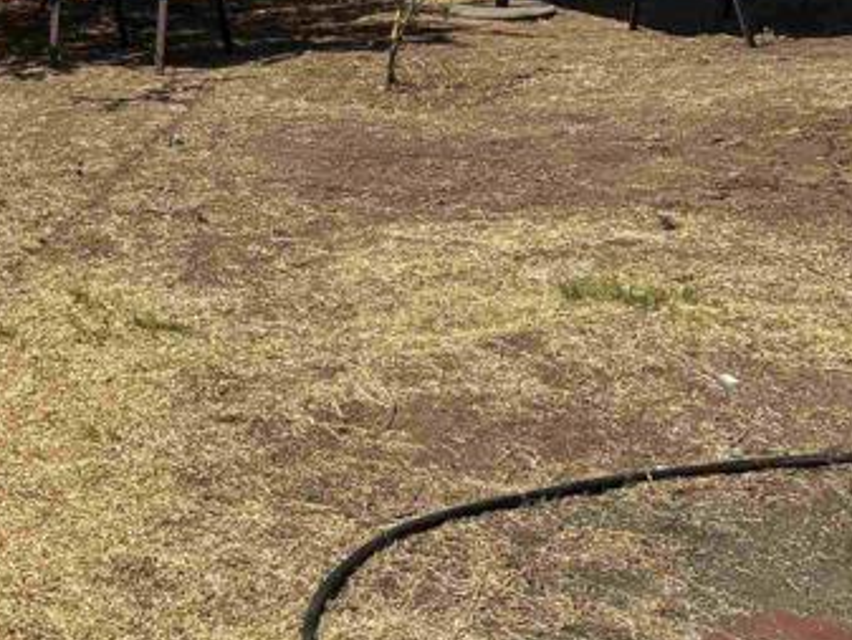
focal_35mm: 79
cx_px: -276
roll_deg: +3.0
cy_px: 83
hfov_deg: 22.0
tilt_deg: -12.6
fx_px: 1945
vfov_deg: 18.4
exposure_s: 1/2933
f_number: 1.6
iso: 50
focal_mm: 5.96
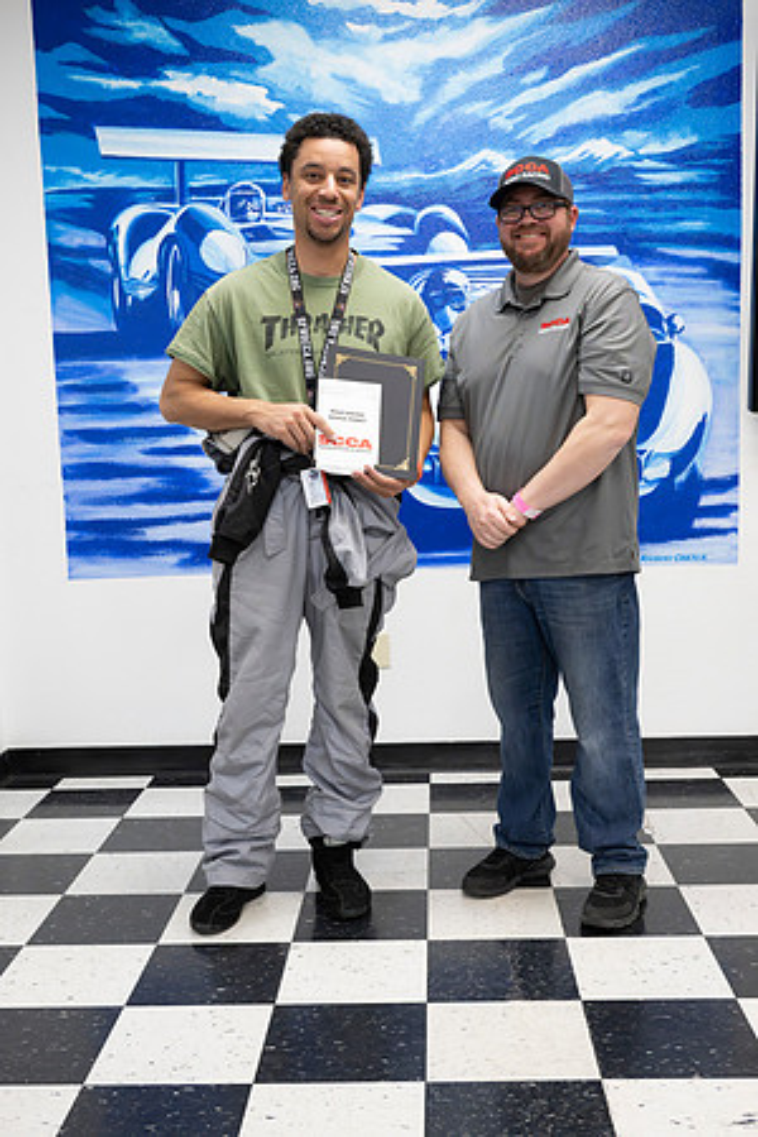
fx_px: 1232
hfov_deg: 34.2
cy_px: 568
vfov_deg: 49.6
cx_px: 379
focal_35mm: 39
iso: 11400
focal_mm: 39
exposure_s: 1/250
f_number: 7.1
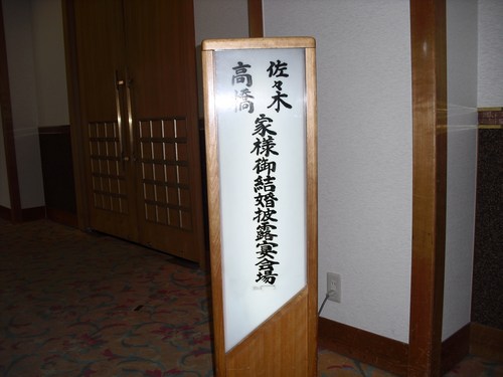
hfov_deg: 51.4
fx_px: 523
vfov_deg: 39.7
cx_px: 252
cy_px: 188
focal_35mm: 36
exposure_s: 1/100
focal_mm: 6.3
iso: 64
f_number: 3.1
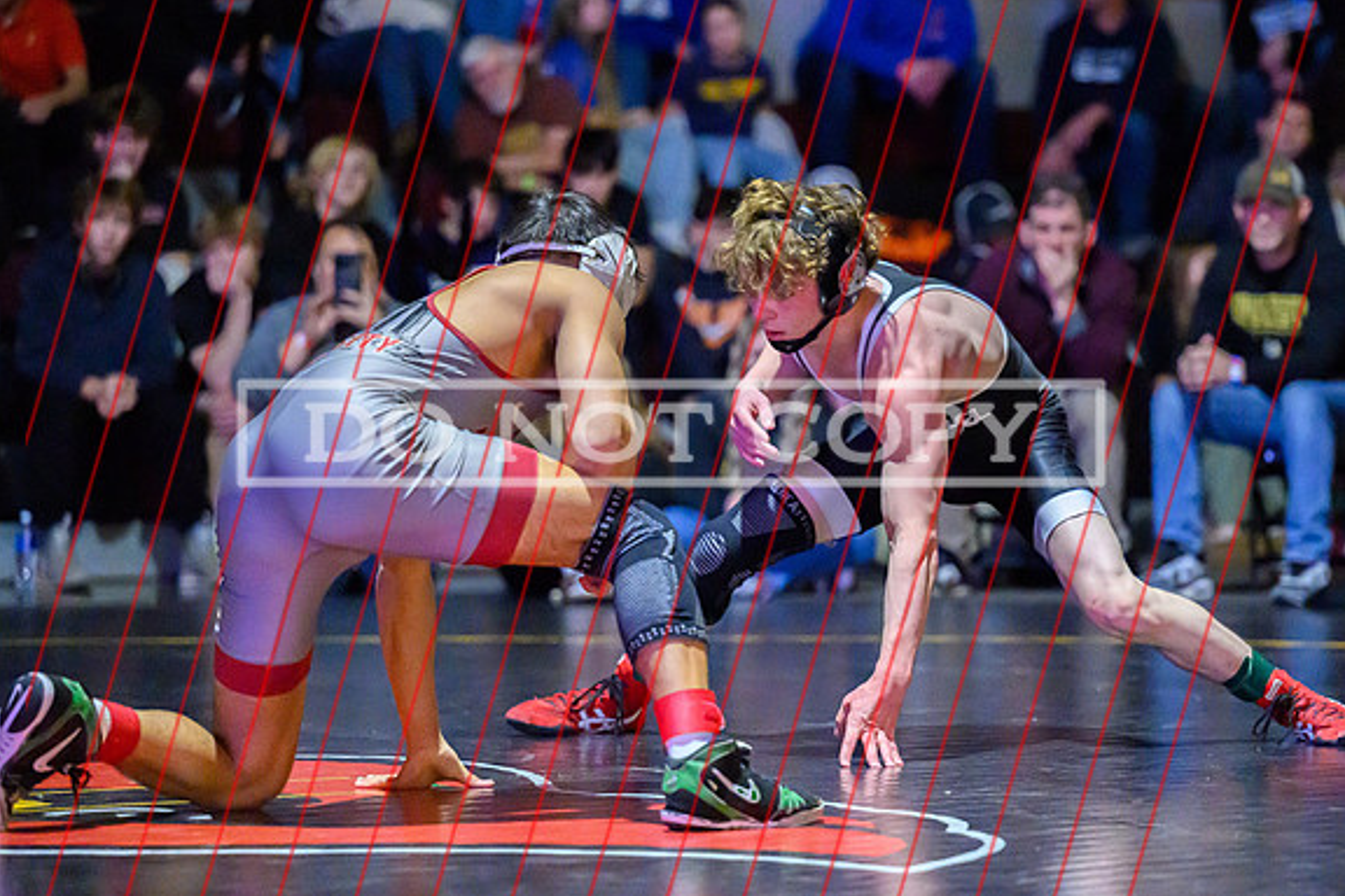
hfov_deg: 13.7
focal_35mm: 150
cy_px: 489
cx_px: 794
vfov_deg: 9.1
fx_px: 5604
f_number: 2.8
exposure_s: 1/640
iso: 20000
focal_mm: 120
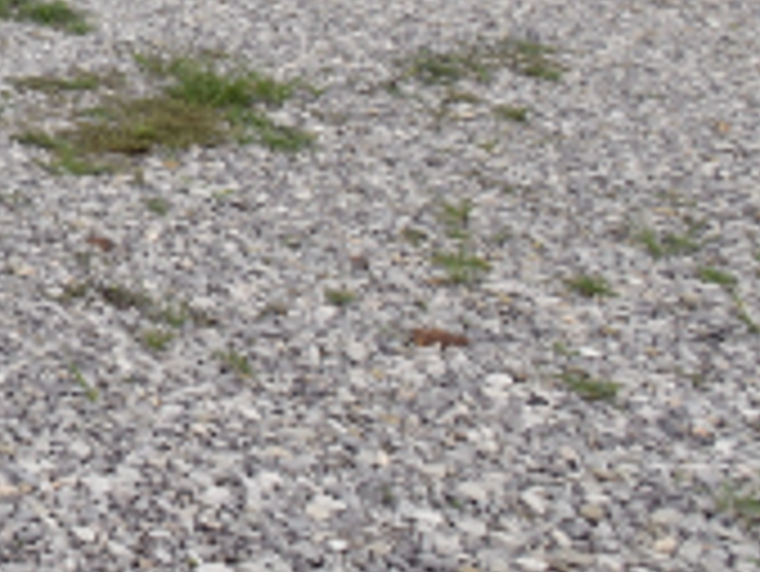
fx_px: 1406
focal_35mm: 64
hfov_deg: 20.8
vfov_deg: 20.9
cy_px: -176
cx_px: -607
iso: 100
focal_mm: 10
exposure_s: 1/200
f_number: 9
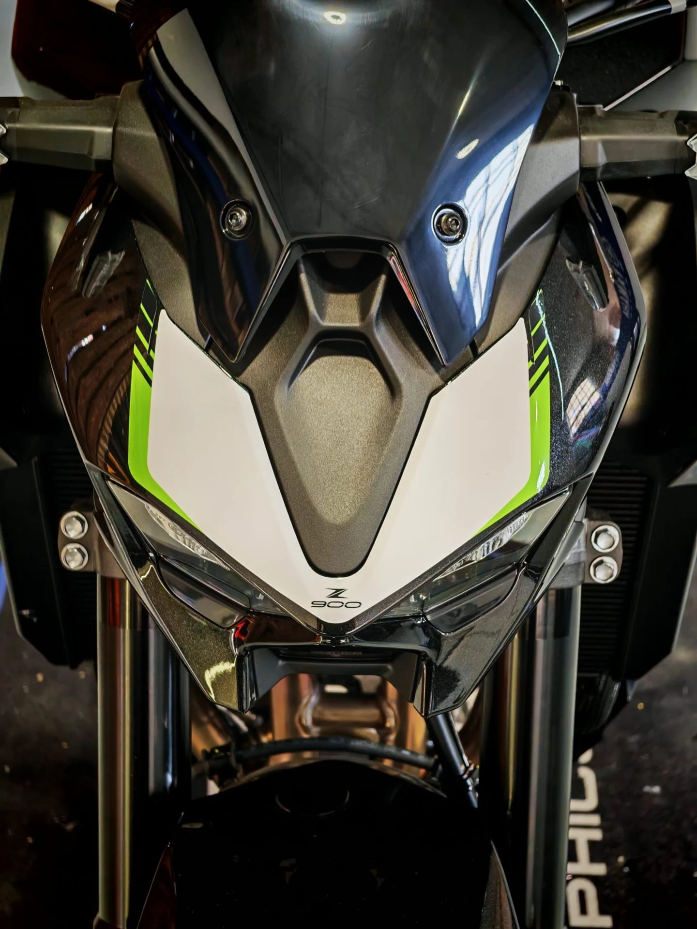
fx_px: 1933
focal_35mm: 72
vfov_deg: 27.0
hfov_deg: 20.4
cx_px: 348
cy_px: 464
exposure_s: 1/100
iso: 1250
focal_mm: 15.38
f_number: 2.6
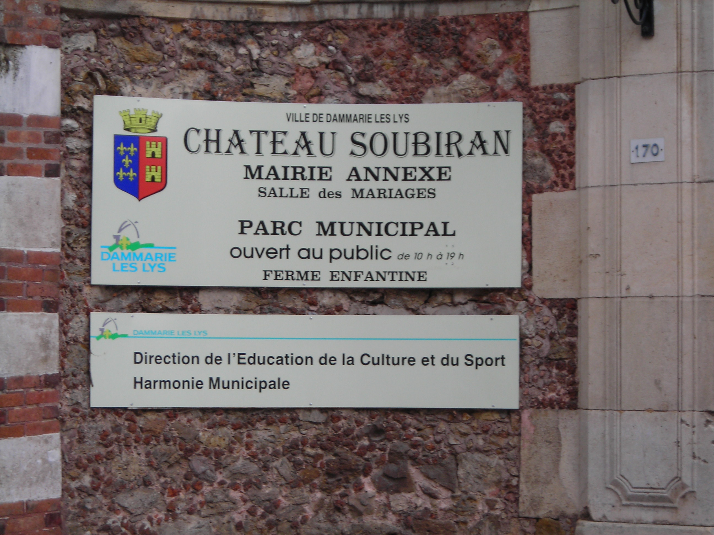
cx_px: 357
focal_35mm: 116
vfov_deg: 12.8
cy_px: 268
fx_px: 2393
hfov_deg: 17.0
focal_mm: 19.2
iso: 50
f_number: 5.3
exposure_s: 1/51.3
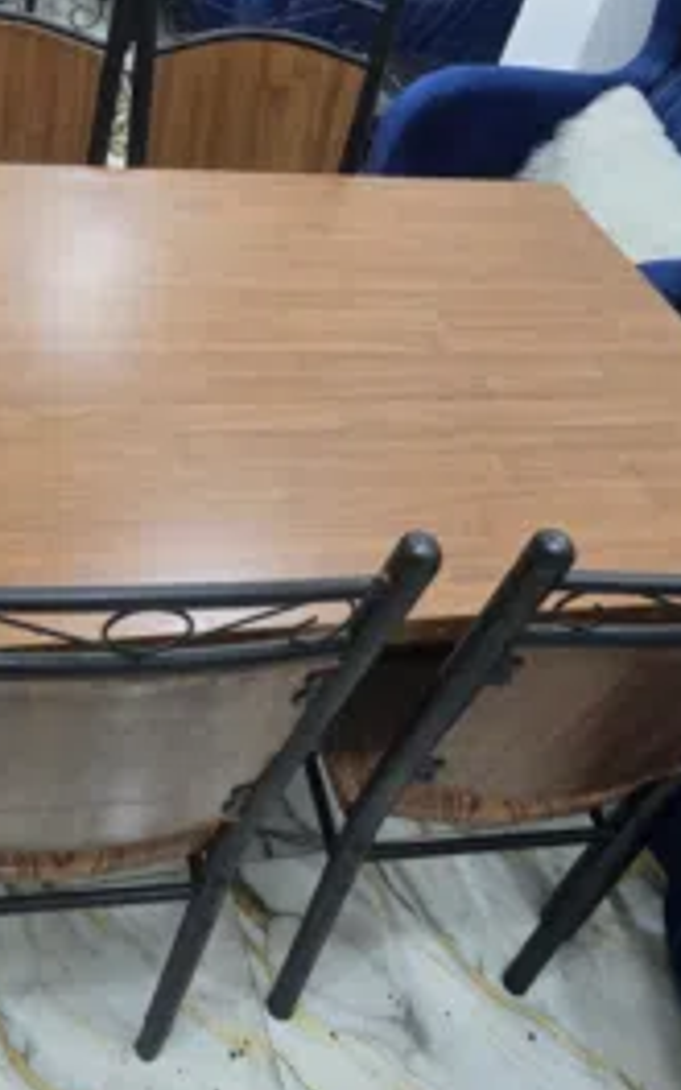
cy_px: 289
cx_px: 132
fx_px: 1099
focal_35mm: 37
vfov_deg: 50.8
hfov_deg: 33.4
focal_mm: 6.3
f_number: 1.7
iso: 200
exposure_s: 1/180
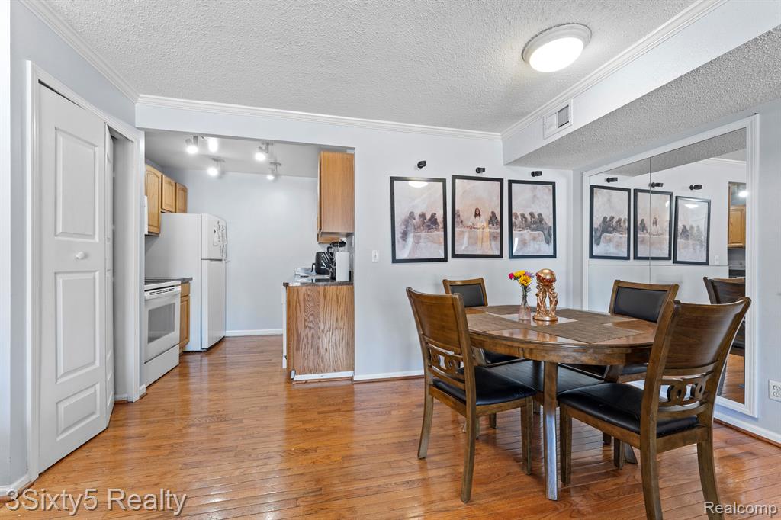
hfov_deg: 104.3
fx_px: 304
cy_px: 260
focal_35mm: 14
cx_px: 390
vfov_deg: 81.2
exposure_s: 1/1.67
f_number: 8
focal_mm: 14
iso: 500
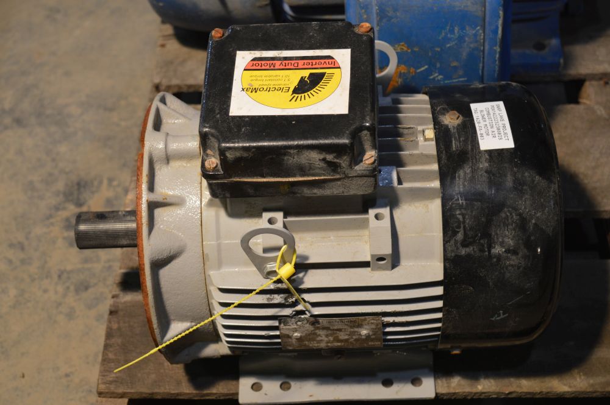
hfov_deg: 33.4
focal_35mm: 60
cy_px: 202
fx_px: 1016
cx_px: 305
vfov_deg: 22.6
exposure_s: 1/40
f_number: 5
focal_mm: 40
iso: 400
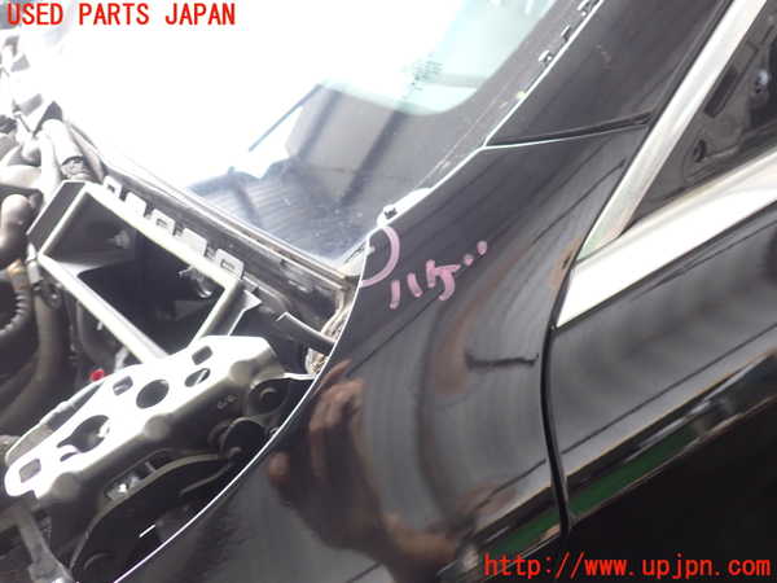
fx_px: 673
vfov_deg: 46.8
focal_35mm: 30
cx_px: 388
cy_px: 292
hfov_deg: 60.0
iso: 200
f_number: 2.3
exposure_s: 1/40
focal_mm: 5.4
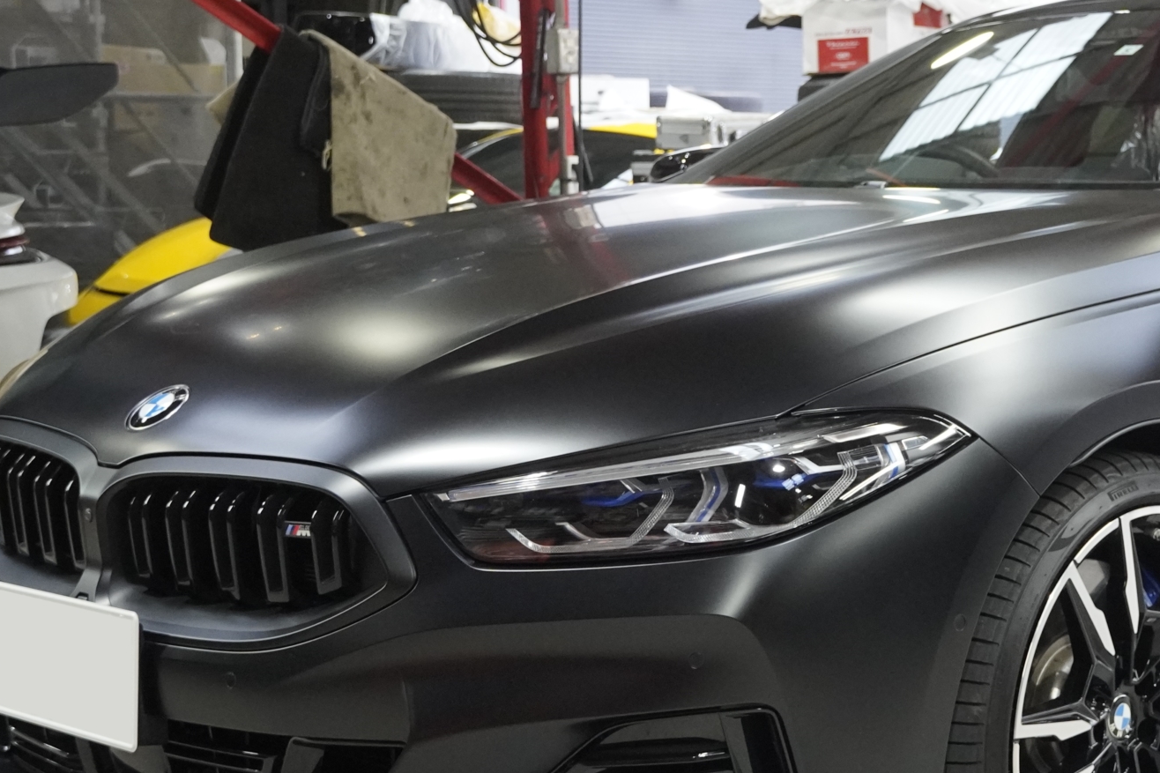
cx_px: 923
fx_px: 2351
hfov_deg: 27.2
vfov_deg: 18.7
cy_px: 393
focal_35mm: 73
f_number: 4
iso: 2500
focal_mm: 25
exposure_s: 1/160
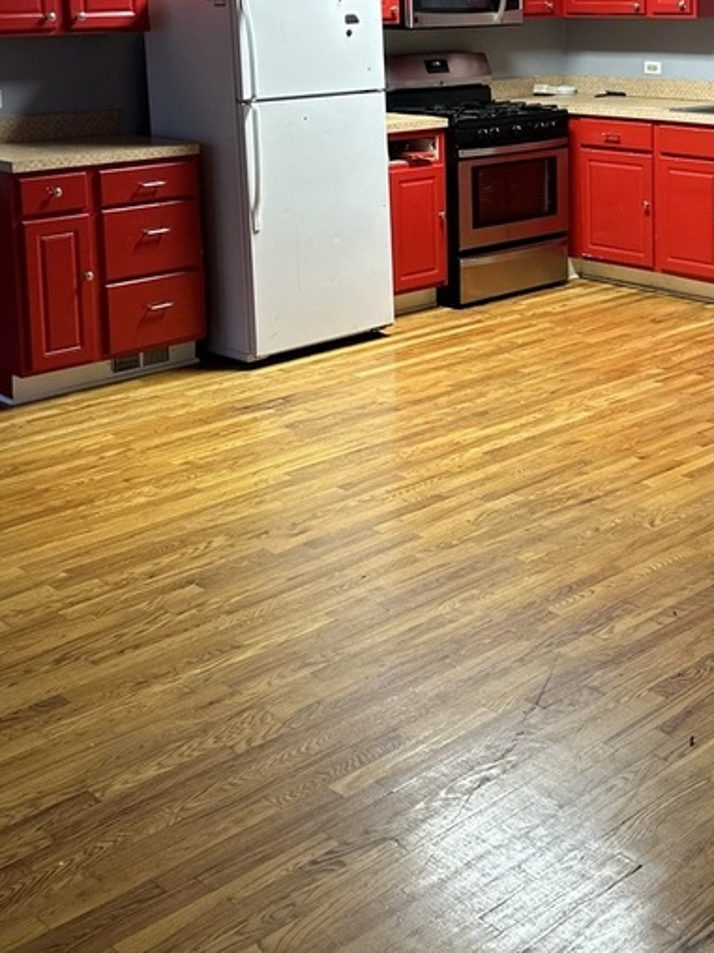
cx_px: 592
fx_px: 1403
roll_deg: +0.3
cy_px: 169
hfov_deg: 27.9
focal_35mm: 51
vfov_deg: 36.0
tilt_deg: -7.4
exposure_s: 1/60
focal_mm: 6.86
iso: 200
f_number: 1.78
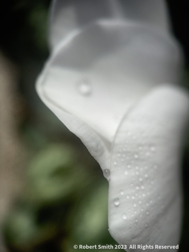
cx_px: 94
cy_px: 126
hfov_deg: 53.1
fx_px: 189
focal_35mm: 26
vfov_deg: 67.3
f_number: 1.6
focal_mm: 5.1
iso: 32
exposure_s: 1/6000
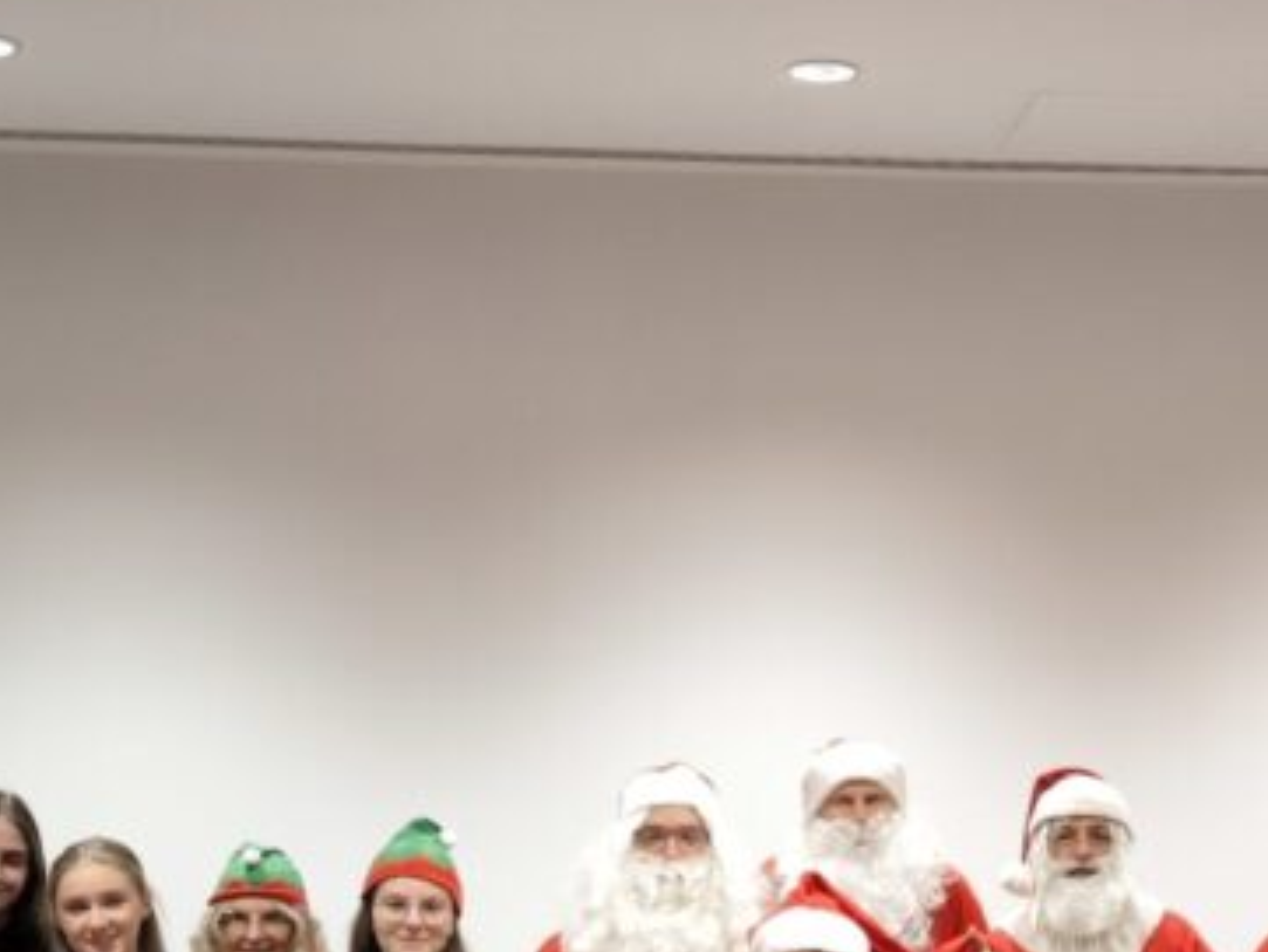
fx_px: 2492
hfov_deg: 28.3
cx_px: 878
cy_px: 959
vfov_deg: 20.9
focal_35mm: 68
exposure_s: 1/50
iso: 200
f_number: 1.9
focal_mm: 6.92
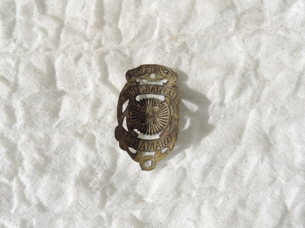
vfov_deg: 42.9
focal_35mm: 33
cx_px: 152
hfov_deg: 55.4
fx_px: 291
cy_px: 114
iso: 80
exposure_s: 1/1600
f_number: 3.2
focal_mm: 5.8
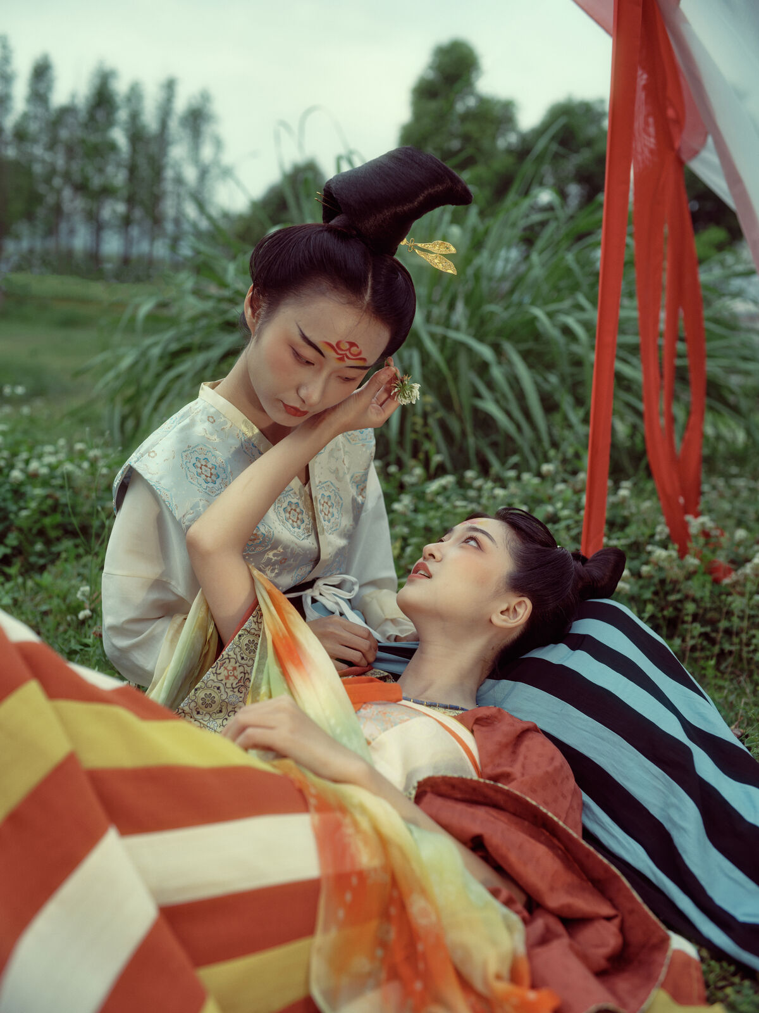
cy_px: 506
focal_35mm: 40
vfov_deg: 46.8
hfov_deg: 36.0
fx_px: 1169
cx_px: 380
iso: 400
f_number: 3.5
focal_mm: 50
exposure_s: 1/400
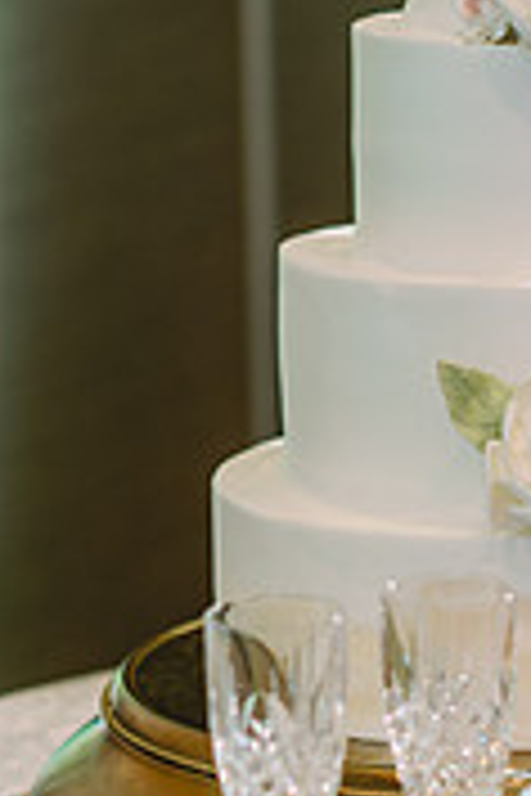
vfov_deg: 9.5
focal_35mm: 216
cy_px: 328
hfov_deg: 6.3
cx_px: 580
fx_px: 4779
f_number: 2.5
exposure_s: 1/80
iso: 400
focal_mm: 85
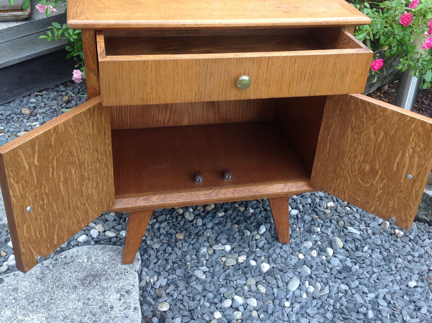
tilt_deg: -34.8
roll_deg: -2.6
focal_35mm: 44
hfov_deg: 43.0
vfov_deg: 32.8
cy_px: 146
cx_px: 226
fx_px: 548
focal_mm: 4.28
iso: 64
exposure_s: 1/120
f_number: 2.4
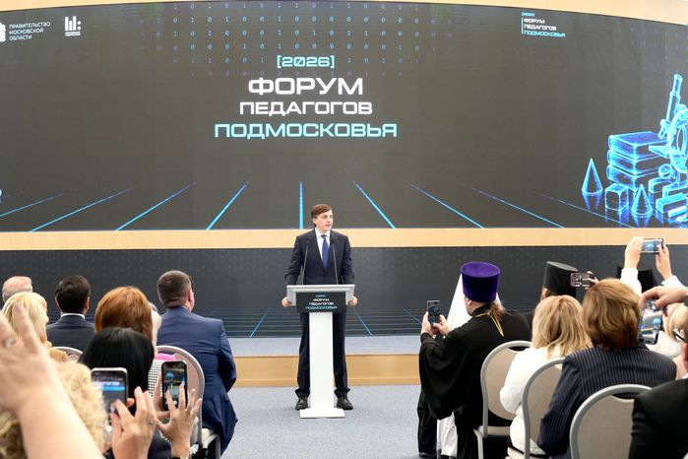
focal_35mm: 57
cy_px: 230
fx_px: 1089
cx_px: 344
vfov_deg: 23.8
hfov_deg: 35.1
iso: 3200
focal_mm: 38
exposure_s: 1/160
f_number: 5
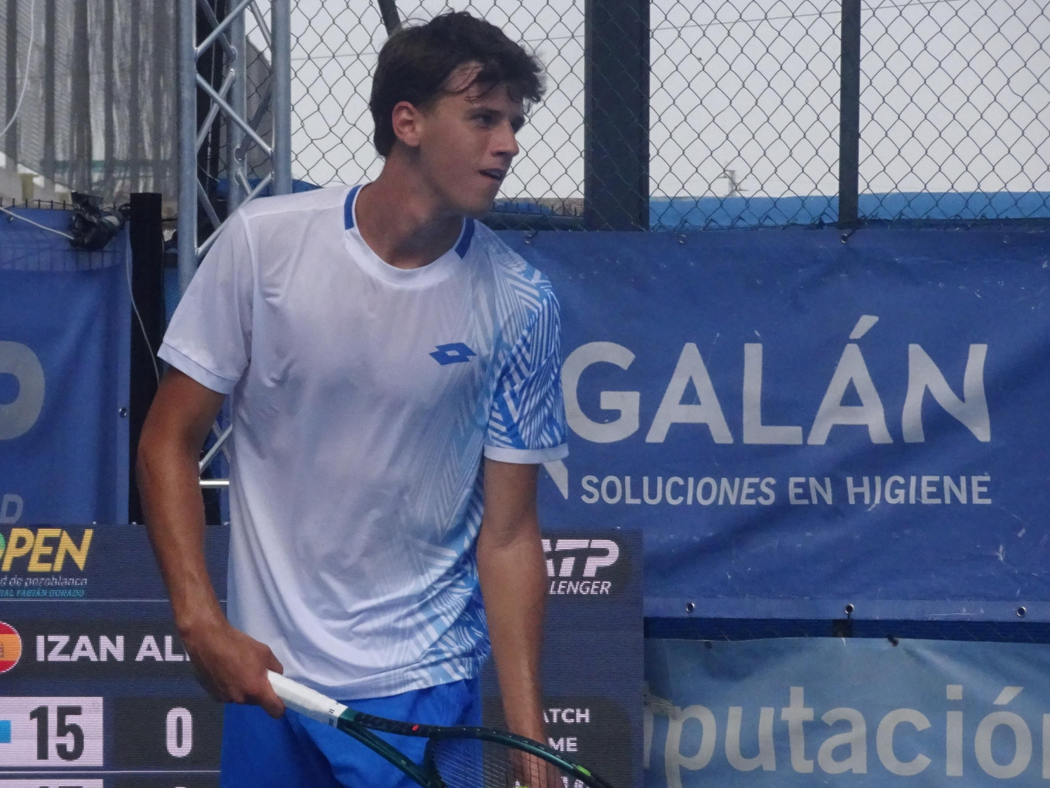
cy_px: 452
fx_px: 10617
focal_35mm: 350
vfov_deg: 4.2
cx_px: 417
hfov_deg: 5.7
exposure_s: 1/1600
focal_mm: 44.78
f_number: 6.3
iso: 500
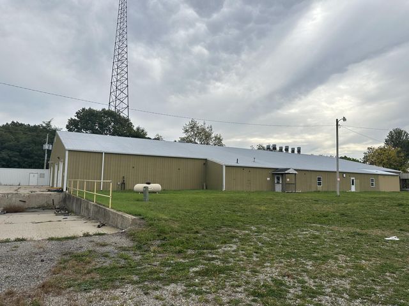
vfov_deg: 56.8
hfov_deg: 71.6
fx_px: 284
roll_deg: -1.4
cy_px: 153
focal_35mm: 24
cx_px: 204
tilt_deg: +6.0
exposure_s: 1/3861
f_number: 1.78
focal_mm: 6.86
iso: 80
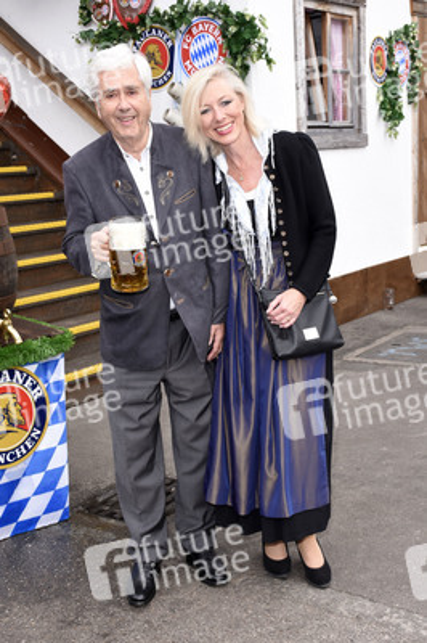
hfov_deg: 28.0
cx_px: 214
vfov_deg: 41.1
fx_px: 855
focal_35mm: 48
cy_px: 322
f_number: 8
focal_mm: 32
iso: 320
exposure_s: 1/160
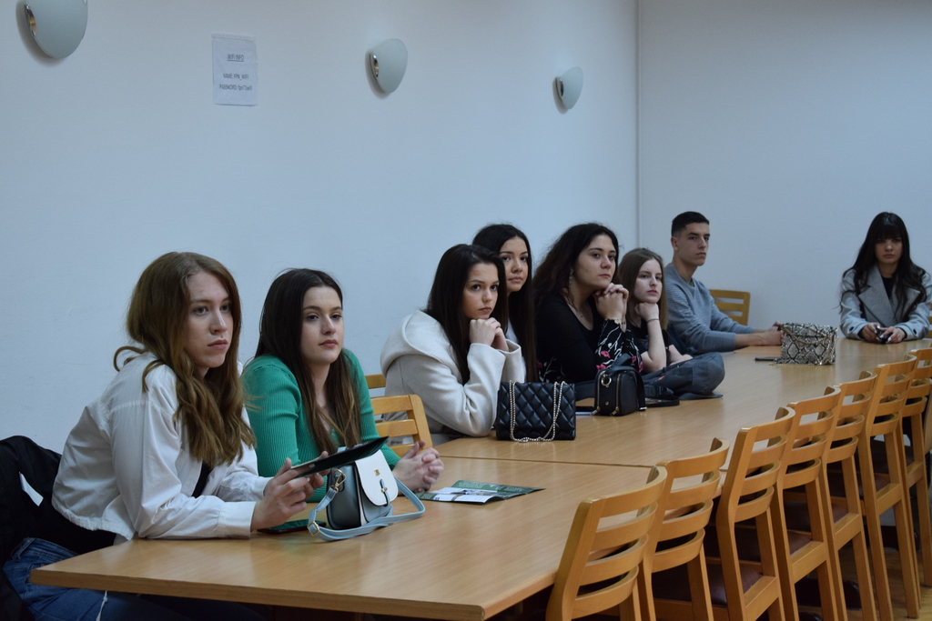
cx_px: 466
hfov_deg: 27.0
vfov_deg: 18.2
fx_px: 1942
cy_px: 310
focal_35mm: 75
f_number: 5.6
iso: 1000
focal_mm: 50
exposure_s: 1/60
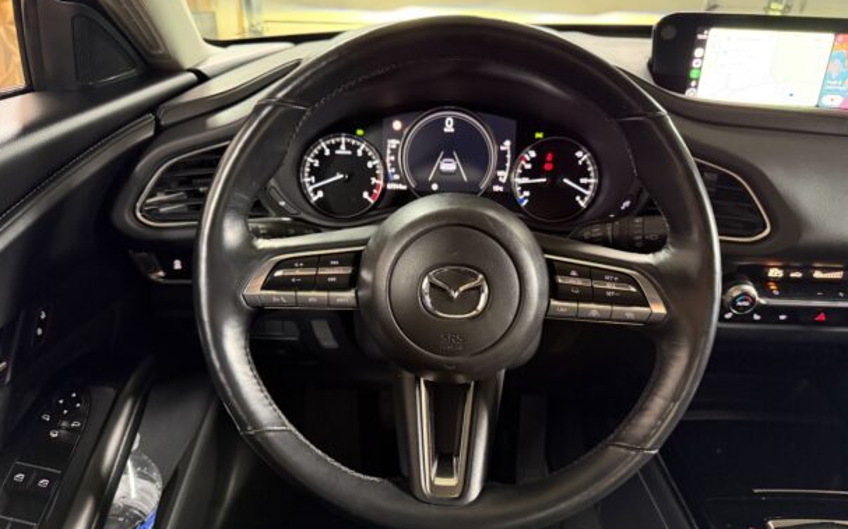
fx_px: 601
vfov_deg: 47.6
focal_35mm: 26
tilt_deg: -27.4
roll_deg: -1.4
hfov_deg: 70.4
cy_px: 266
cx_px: 423
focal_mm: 6.76
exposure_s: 1/39
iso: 800
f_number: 1.78
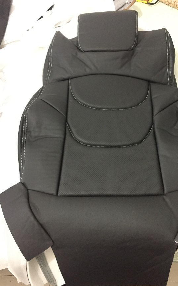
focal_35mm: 31
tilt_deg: -56.8
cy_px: 144
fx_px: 241
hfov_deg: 40.4
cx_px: 107
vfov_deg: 61.3
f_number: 2.2
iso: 400
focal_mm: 4.15
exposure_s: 1/17
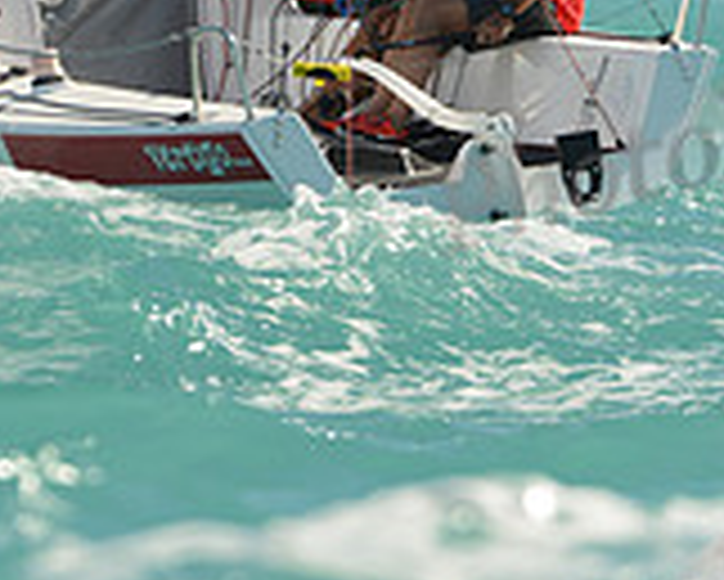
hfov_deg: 1.4
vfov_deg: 1.1
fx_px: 28923
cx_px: 207
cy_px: -34
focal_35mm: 1349
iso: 200
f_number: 6.3
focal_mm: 400
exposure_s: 1/1000
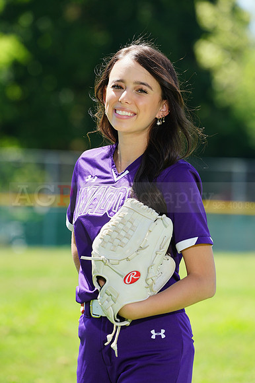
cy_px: 192
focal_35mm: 327
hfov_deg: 4.2
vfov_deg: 6.3
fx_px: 3478
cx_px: 128
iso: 200
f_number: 9
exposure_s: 1/200
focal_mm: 327
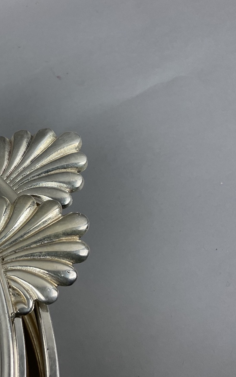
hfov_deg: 28.8
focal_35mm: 42
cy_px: 190
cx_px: 4
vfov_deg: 47.2
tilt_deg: -58.3
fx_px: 432
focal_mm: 3
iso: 40
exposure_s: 1/100
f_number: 1.8
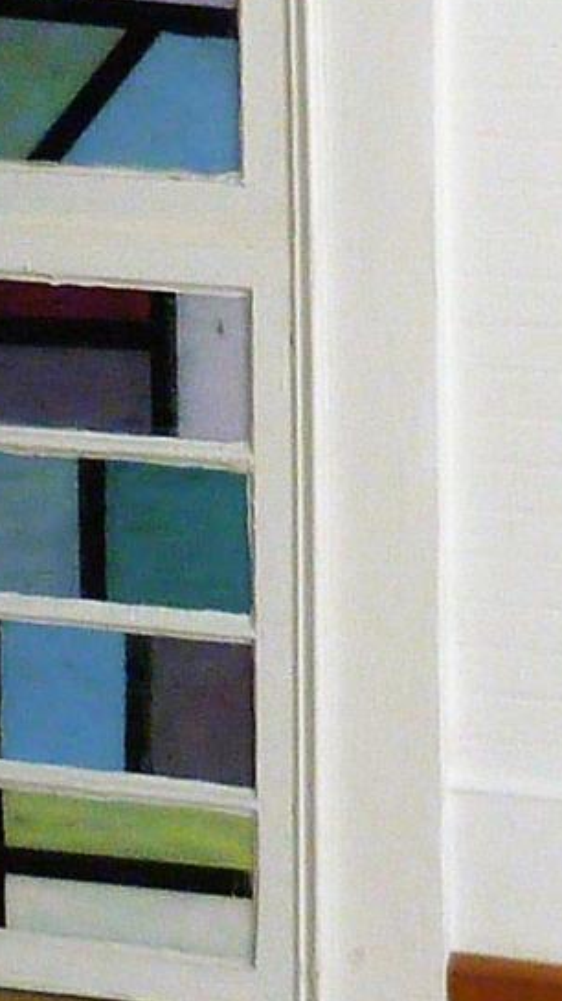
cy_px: 72
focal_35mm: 198
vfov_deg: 10.8
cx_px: 290
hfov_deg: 6.1
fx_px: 5253
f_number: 2.8
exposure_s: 1/30
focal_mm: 5.5
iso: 200
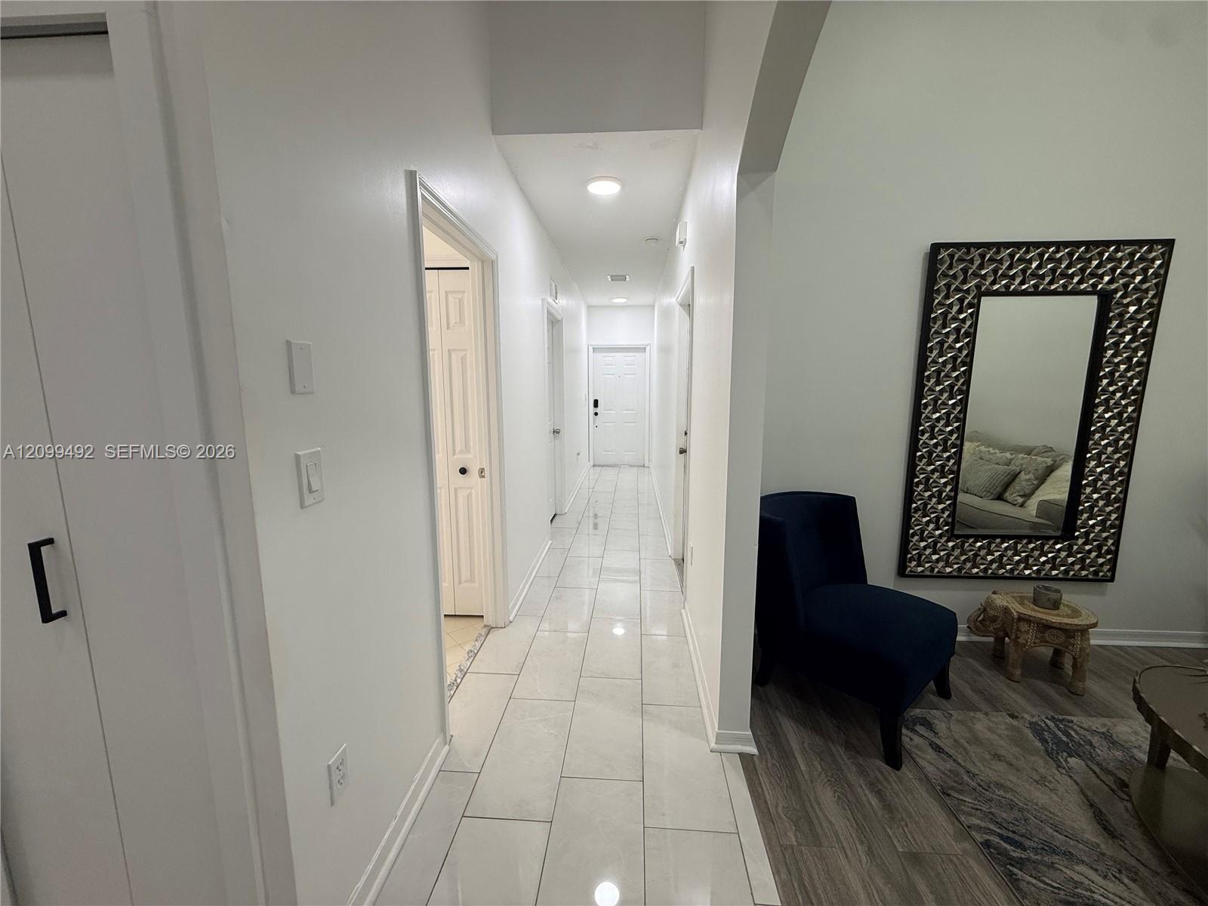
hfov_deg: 102.1
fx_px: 489
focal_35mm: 14
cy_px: 453
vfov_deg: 85.7
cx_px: 604
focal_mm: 2.22
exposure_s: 1/120
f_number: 2.2
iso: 100
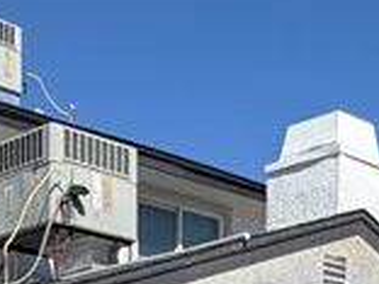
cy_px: 566
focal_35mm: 92
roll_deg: +0.4
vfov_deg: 13.7
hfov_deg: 21.3
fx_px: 1007
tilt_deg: -4.4
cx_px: 194
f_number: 2.2
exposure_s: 1/1368
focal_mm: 2.22
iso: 20
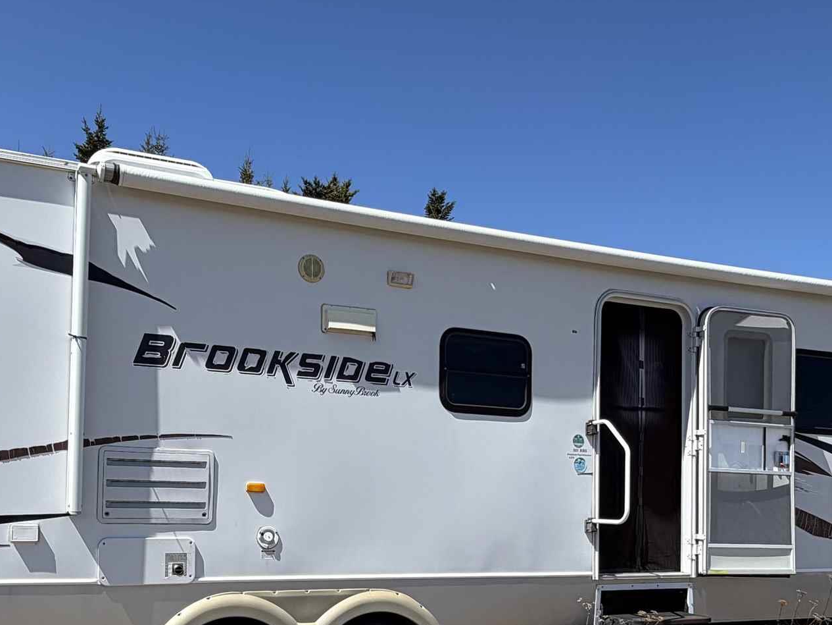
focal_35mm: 34
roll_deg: -1.0
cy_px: 482
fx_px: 817
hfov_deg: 53.2
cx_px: 297
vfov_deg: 40.4
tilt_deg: +2.6
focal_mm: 2.22
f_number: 2.2
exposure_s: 1/841
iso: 20
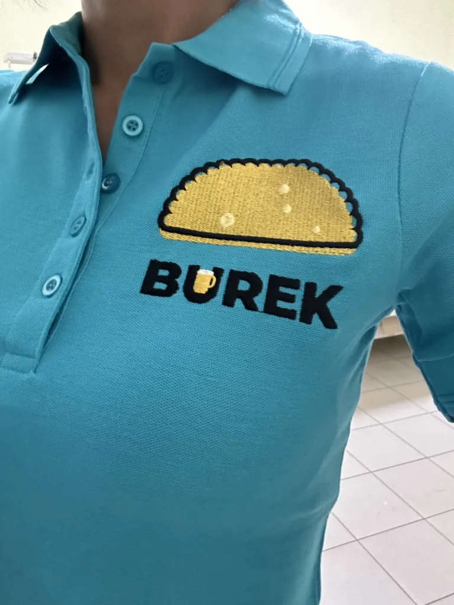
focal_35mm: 30
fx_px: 525
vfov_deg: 60.0
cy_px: 302
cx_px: 227
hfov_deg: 46.8
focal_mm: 2.69
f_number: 1.9
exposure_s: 1/25
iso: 250
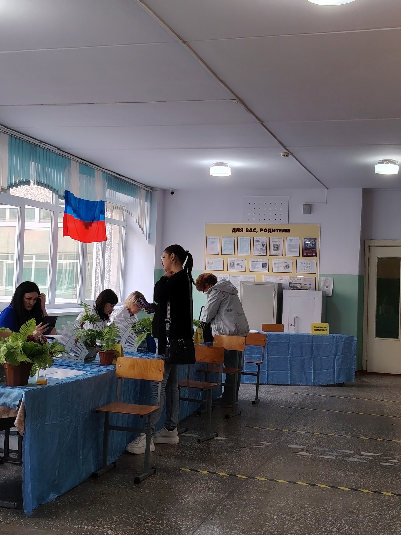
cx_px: 200
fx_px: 741
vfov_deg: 39.7
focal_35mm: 48
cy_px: 268
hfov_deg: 30.3
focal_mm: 5.25
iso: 246
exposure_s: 1/33.3
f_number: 1.75
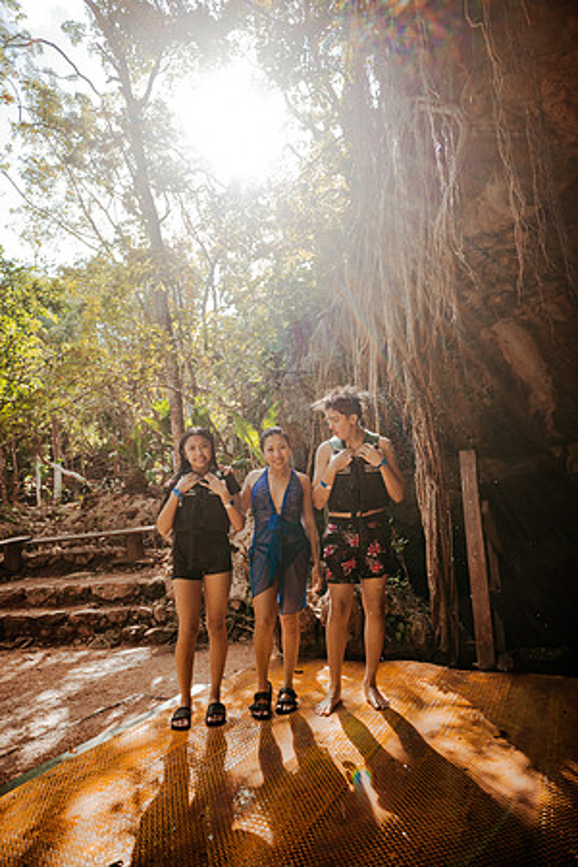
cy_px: 434
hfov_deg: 61.9
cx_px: 289
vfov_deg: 84.0
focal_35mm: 20
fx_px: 482
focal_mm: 20
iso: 250
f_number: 2.8
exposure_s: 1/500
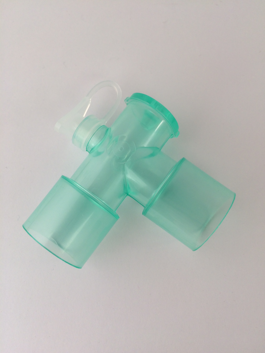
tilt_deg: -79.6
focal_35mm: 29
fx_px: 296
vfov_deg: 61.7
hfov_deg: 48.2
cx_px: 132
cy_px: 176
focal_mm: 4.15
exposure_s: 1/370
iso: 32
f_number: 2.2
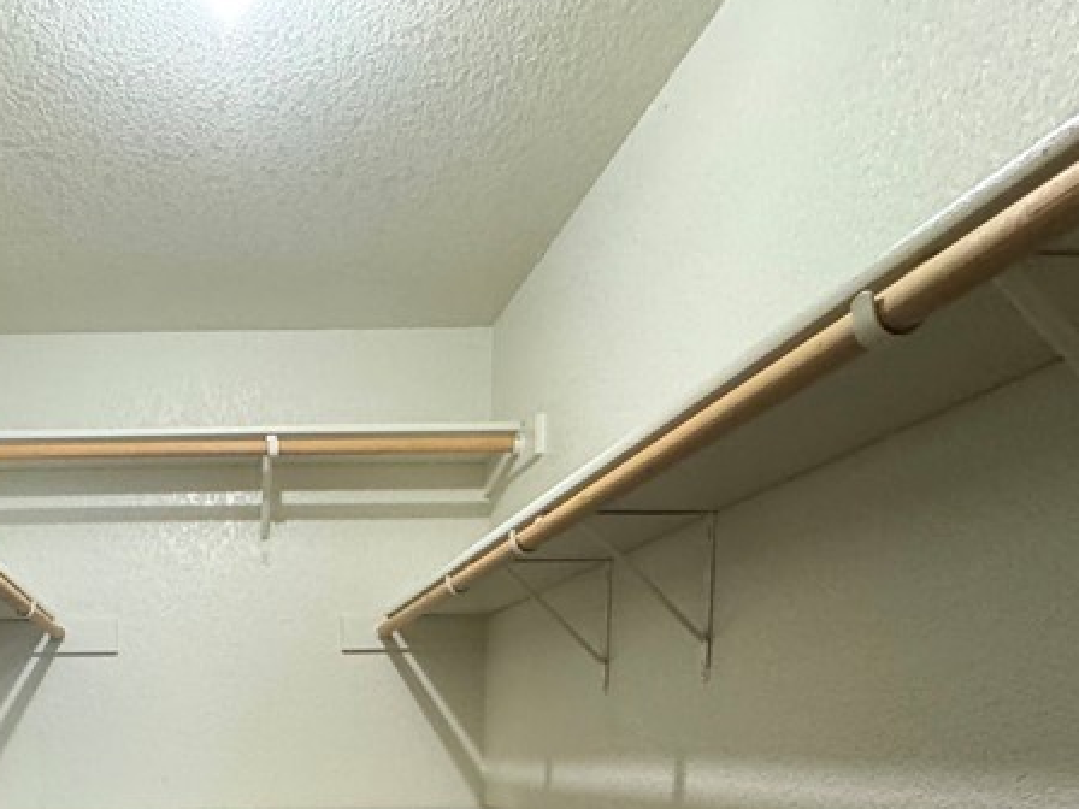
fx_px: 997
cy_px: 869
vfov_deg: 37.6
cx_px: 200
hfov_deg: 52.7
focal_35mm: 32
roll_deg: +0.4
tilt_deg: -7.1
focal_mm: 2.22
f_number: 2.2
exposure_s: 1/60
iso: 500
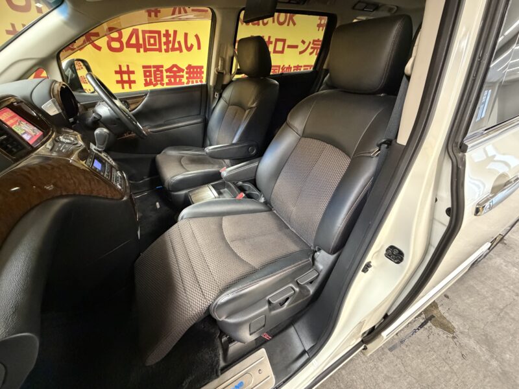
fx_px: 210
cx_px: 260
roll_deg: +0.3
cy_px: 194
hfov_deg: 102.1
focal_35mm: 14
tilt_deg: -33.3
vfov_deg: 85.7
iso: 1250
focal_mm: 2.22
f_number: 2.2
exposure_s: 1/33
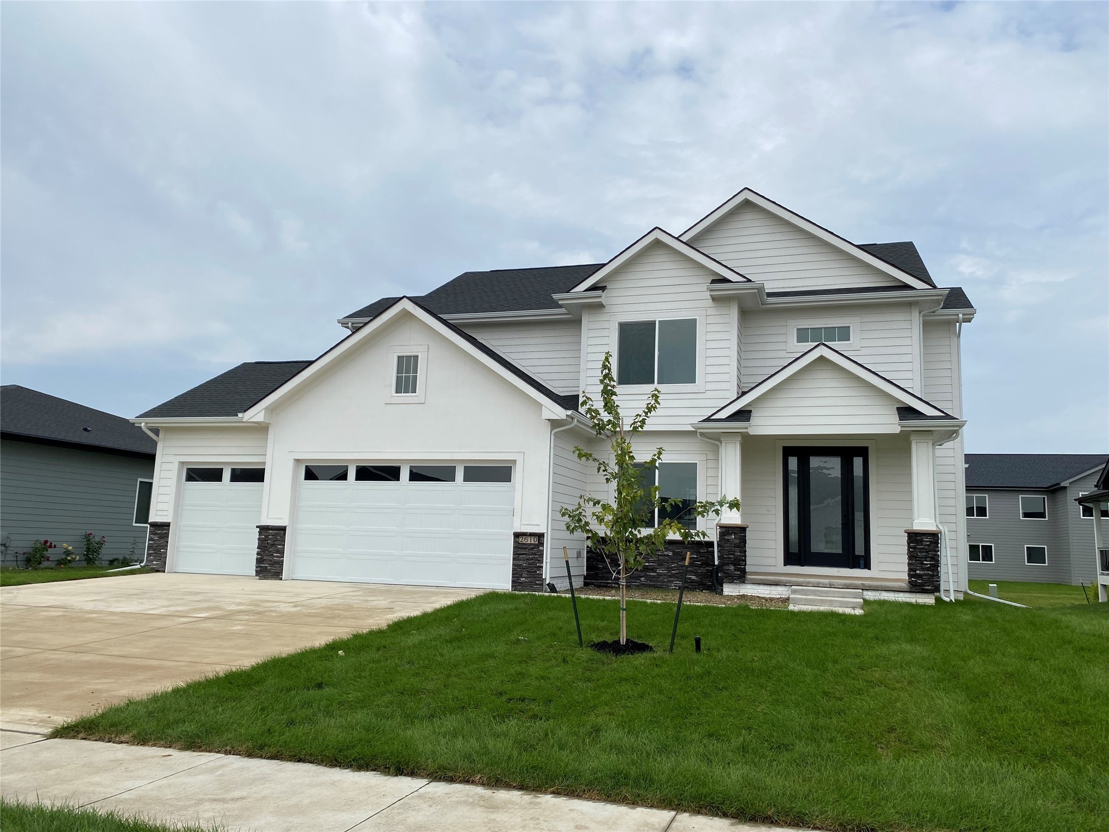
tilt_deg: +7.6
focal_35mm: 26
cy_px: 416
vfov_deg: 53.1
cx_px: 554
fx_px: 833
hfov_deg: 67.3
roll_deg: -2.5
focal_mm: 4.25
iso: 32
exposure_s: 1/4115
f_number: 1.8
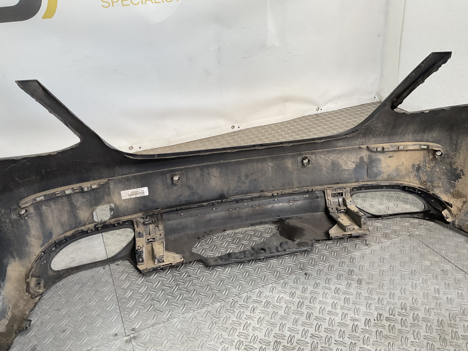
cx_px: 234
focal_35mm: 29
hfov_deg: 61.7
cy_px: 176
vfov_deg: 48.2
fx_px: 392
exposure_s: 1/120
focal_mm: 3
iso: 16
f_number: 1.8
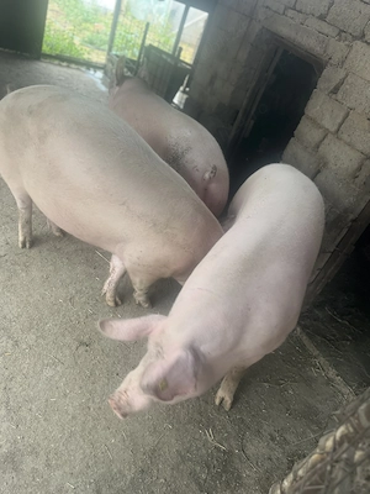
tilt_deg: -33.4
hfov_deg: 53.1
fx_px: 371
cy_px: 247
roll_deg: -22.7
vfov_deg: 67.3
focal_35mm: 26
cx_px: 185
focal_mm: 5.1
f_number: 1.6
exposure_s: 1/77
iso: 125
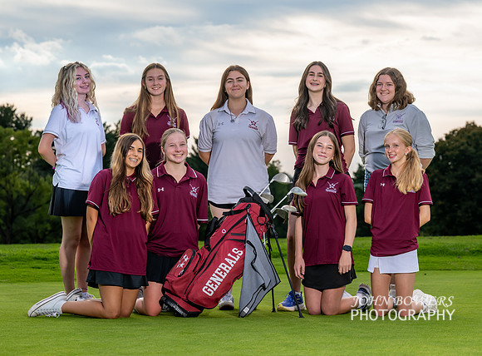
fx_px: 1563
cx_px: 282
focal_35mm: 113
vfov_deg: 13.0
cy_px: 178
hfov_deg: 17.5
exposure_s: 1/500
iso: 160
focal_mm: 79
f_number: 5
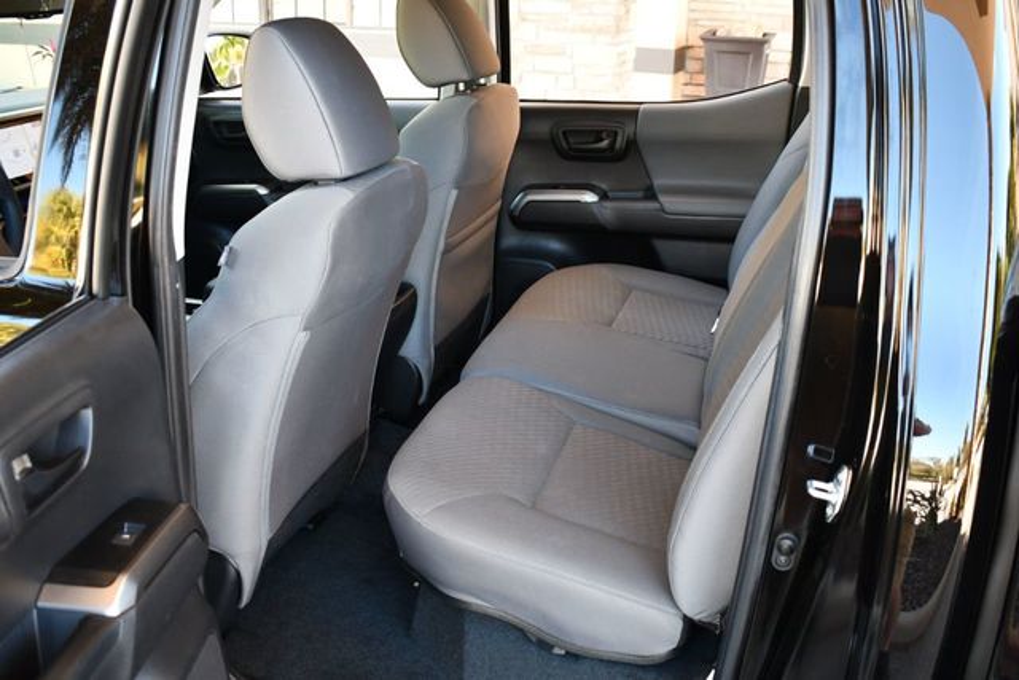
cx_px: 510
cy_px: 340
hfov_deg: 53.1
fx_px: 1019
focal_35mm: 36
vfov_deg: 36.9
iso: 800
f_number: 3.5
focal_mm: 18
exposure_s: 1/160
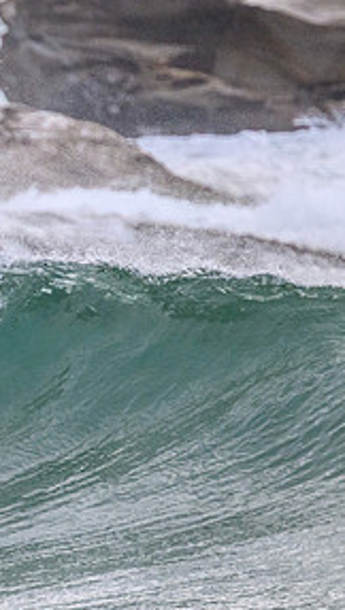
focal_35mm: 1693
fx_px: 27461
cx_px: -253
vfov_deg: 1.3
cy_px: 231
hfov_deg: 0.7
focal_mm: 800
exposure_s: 1/1600
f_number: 11
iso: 2000
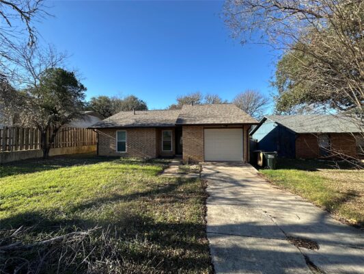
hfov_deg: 102.1
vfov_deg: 85.7
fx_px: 147
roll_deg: -0.1
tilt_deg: +0.8
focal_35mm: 14
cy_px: 137
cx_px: 182
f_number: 2.2
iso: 40
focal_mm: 2.22
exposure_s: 1/698
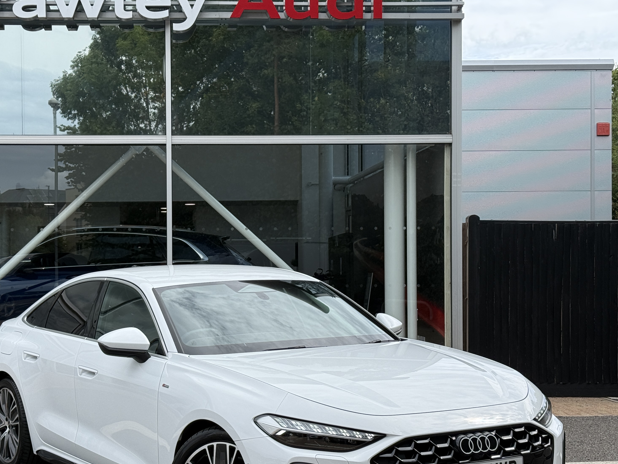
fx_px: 1178
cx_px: 219
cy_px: 269
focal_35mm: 66
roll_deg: +0.0
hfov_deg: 29.2
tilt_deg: +0.0
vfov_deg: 22.2
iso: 64
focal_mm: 6.76
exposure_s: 1/3534
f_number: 1.78
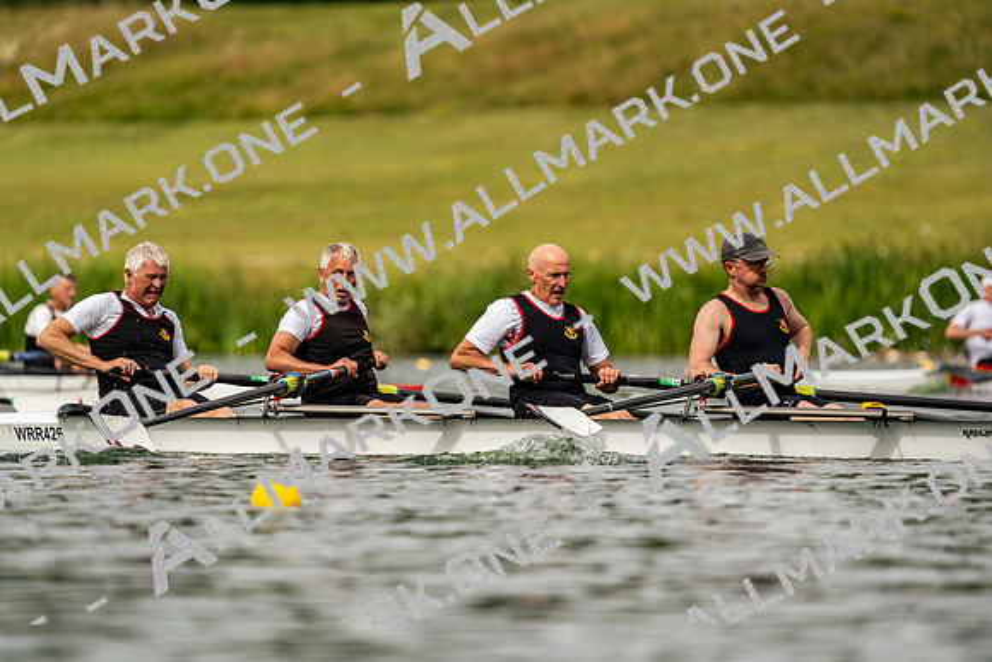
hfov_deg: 3.8
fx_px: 15076
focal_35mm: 547
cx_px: 496
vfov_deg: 2.5
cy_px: 331
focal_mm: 547
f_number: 6.3
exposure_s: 1/2000
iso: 250
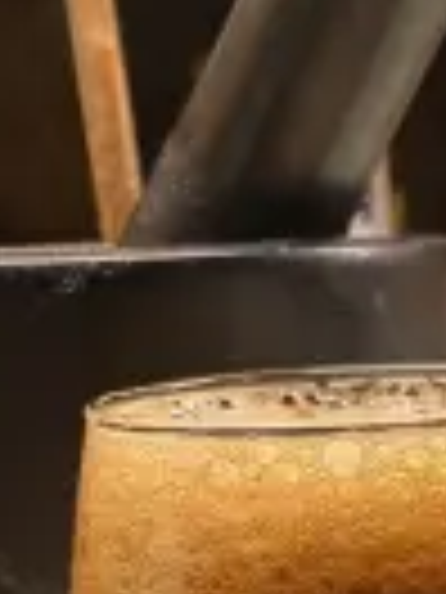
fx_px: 1357
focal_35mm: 79
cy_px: 752
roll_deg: +1.5
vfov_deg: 22.4
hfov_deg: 16.9
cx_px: 667
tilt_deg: -19.6
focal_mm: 4.25
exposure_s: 1/50
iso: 100
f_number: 1.8
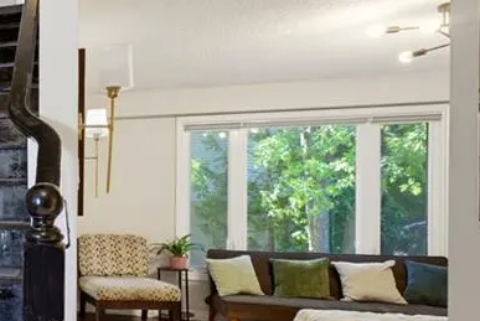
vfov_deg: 34.2
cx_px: -136
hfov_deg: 35.2
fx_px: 519
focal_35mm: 39
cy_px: 203
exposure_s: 1/1.25
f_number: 9
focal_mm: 14.7
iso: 800
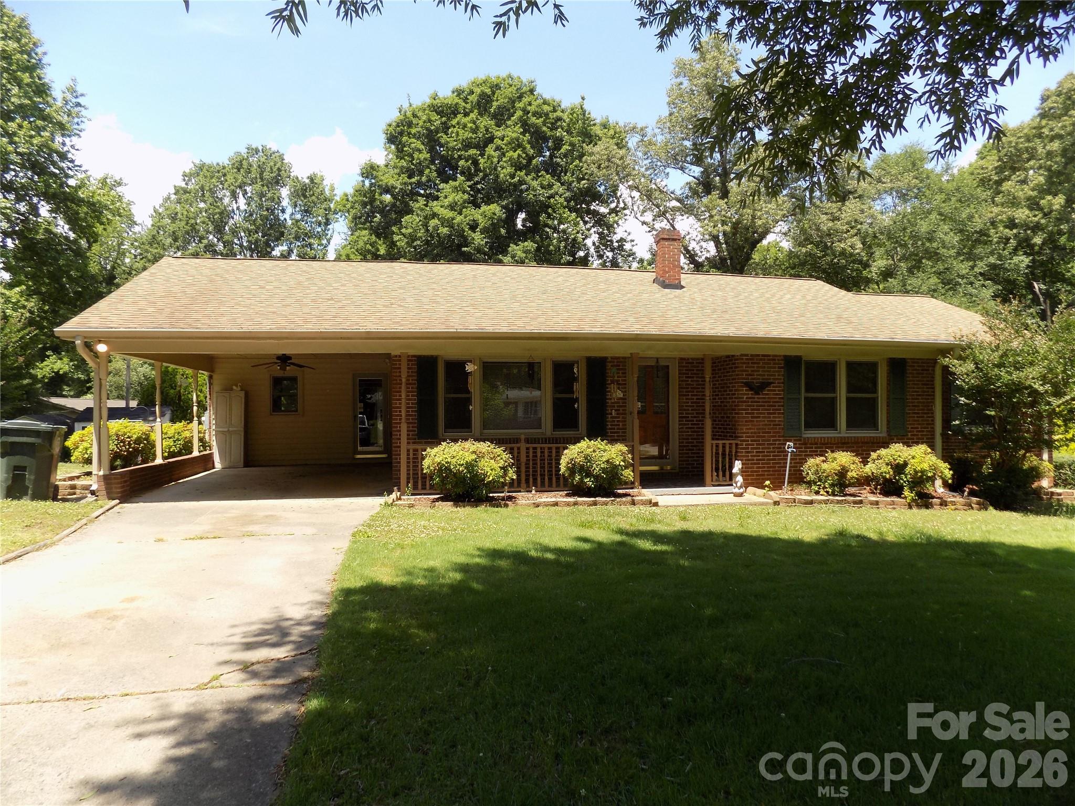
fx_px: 714
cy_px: 403
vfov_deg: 58.9
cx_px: 538
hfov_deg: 73.9
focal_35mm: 23
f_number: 3.1
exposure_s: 1/400
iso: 80
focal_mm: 4
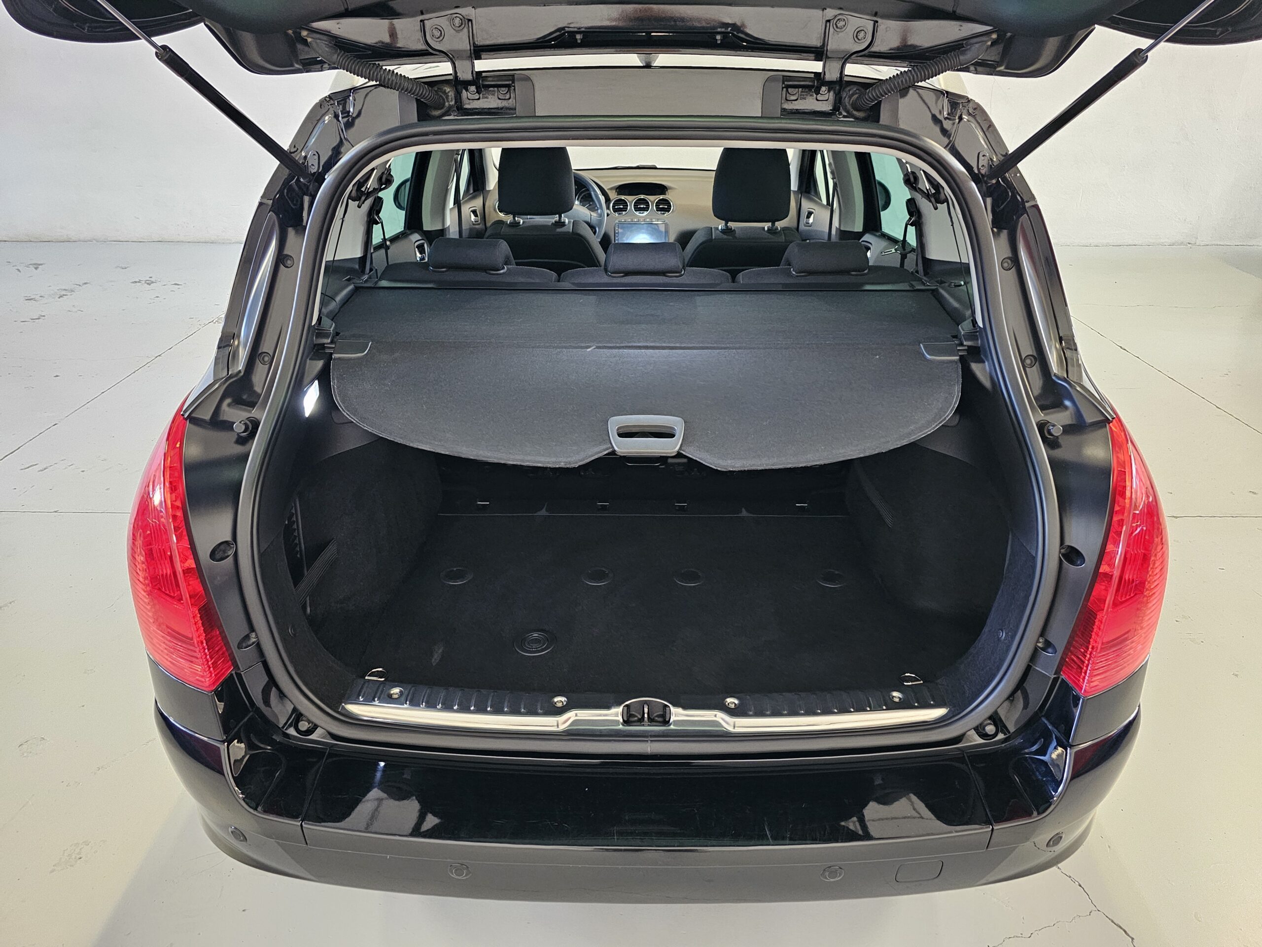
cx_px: 631
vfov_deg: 58.9
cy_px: 474
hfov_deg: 73.9
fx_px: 839
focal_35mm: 23
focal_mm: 6.3
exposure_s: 1/24
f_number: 1.7
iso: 1000
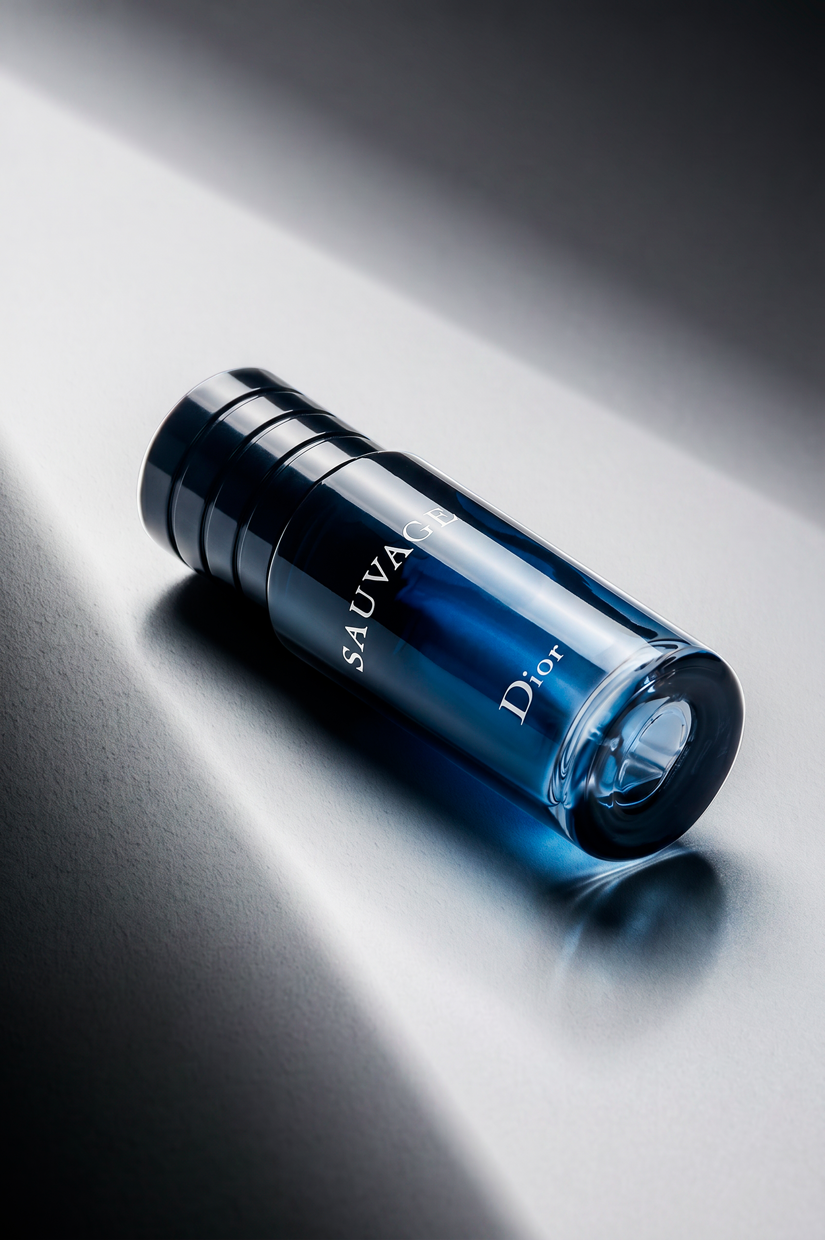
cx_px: 412
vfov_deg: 11.0
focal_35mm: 187
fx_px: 6436
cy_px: 620
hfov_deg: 7.3
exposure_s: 1/200
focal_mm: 125
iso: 100
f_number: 8
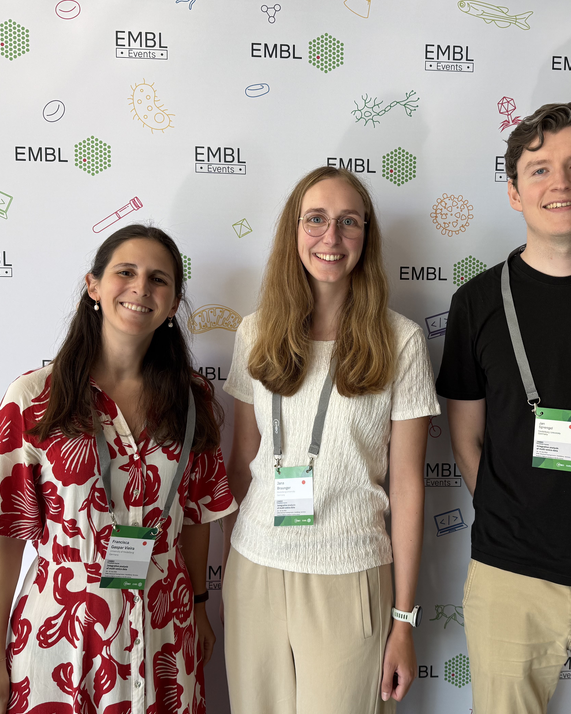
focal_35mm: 32
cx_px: 357
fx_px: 676
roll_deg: -0.9
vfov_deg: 55.7
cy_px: 361
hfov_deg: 45.4
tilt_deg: -5.4
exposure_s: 1/121
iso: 100
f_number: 1.78
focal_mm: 6.76
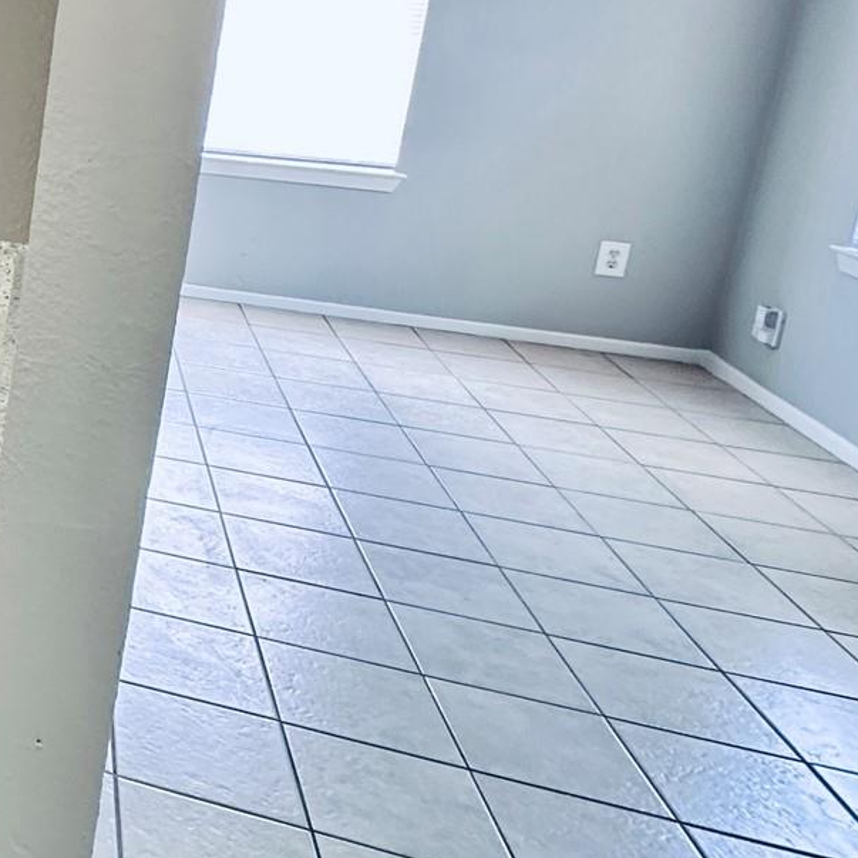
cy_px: 181
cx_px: -424
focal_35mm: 42
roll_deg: -1.7
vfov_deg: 38.6
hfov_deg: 27.6
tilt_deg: -12.3
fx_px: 1178
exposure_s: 1/60
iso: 160
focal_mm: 2.22
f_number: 2.2
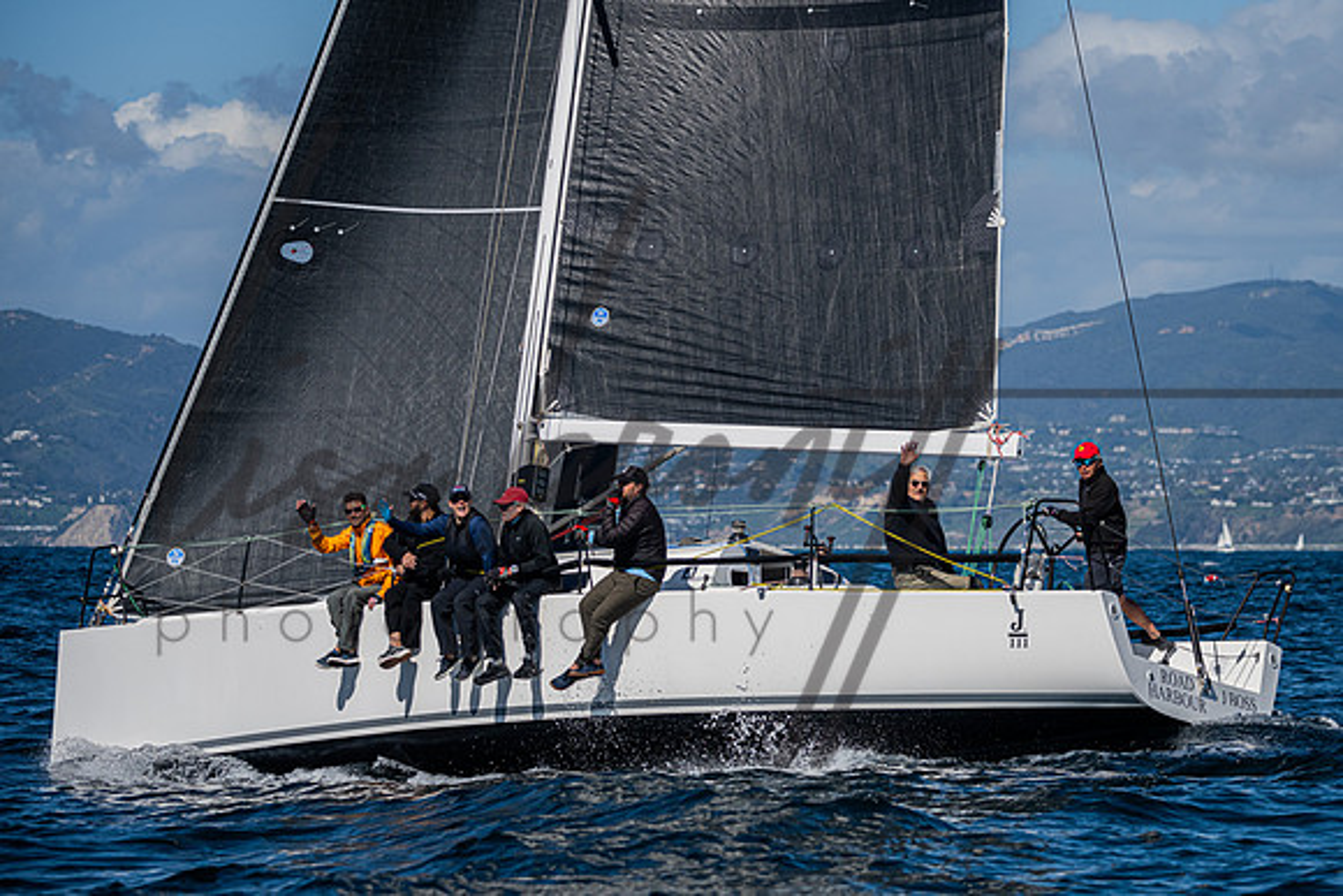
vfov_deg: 7.6
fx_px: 6788
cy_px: 398
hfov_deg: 11.3
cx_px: 772
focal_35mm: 182
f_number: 4.8
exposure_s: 1/8000
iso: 400
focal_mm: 155
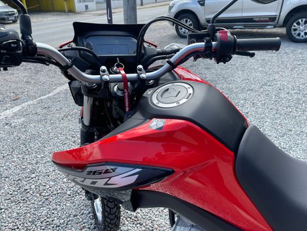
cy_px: 116
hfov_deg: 69.3
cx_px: 154
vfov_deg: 55.0
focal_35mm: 25
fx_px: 222
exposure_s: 1/1048
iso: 32
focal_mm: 5.1
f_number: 1.6
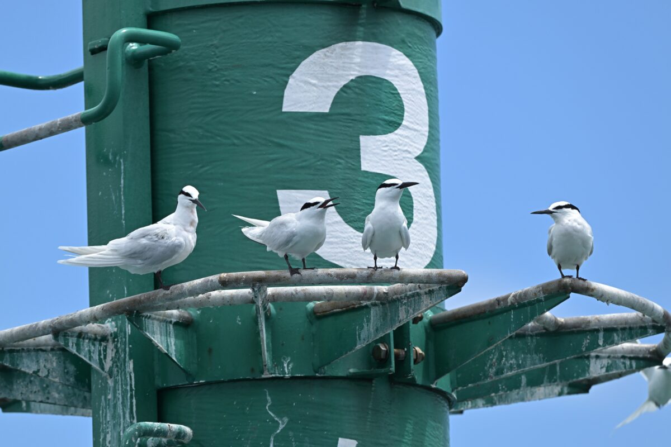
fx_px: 11182
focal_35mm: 600
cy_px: 224
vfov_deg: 2.3
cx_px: 336
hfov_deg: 3.4
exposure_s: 1/3200
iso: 1000
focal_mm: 600
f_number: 8
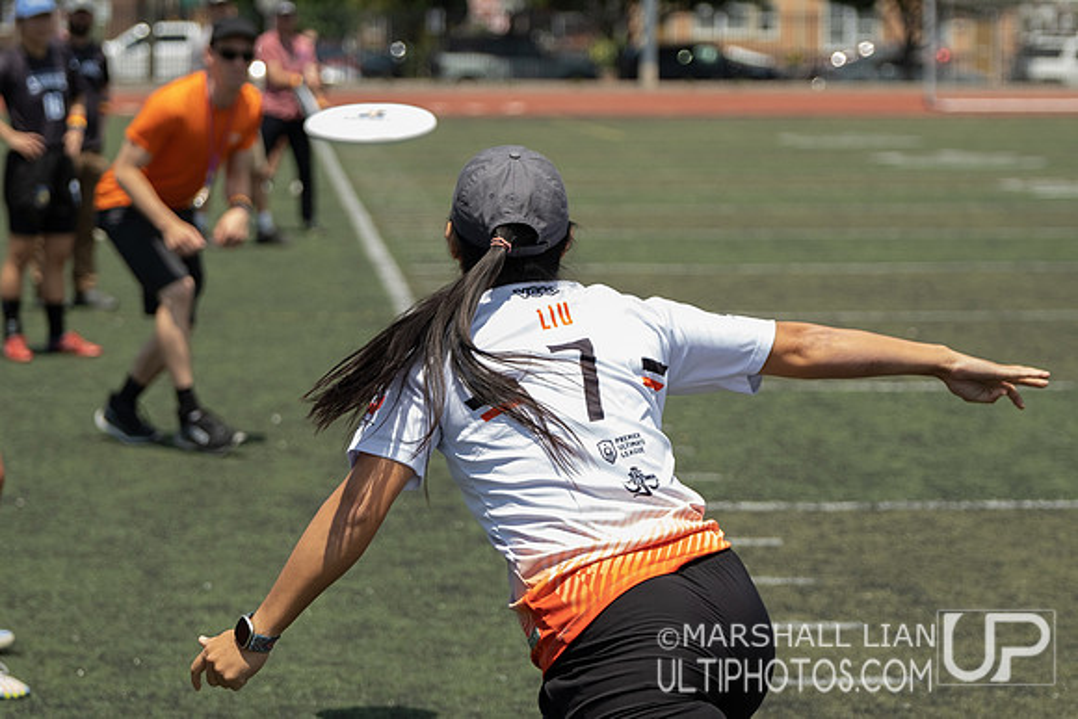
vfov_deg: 10.4
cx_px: 484
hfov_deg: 15.5
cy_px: 376
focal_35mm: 132
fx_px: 3967
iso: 125
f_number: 2.8
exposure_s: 1/1600
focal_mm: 61
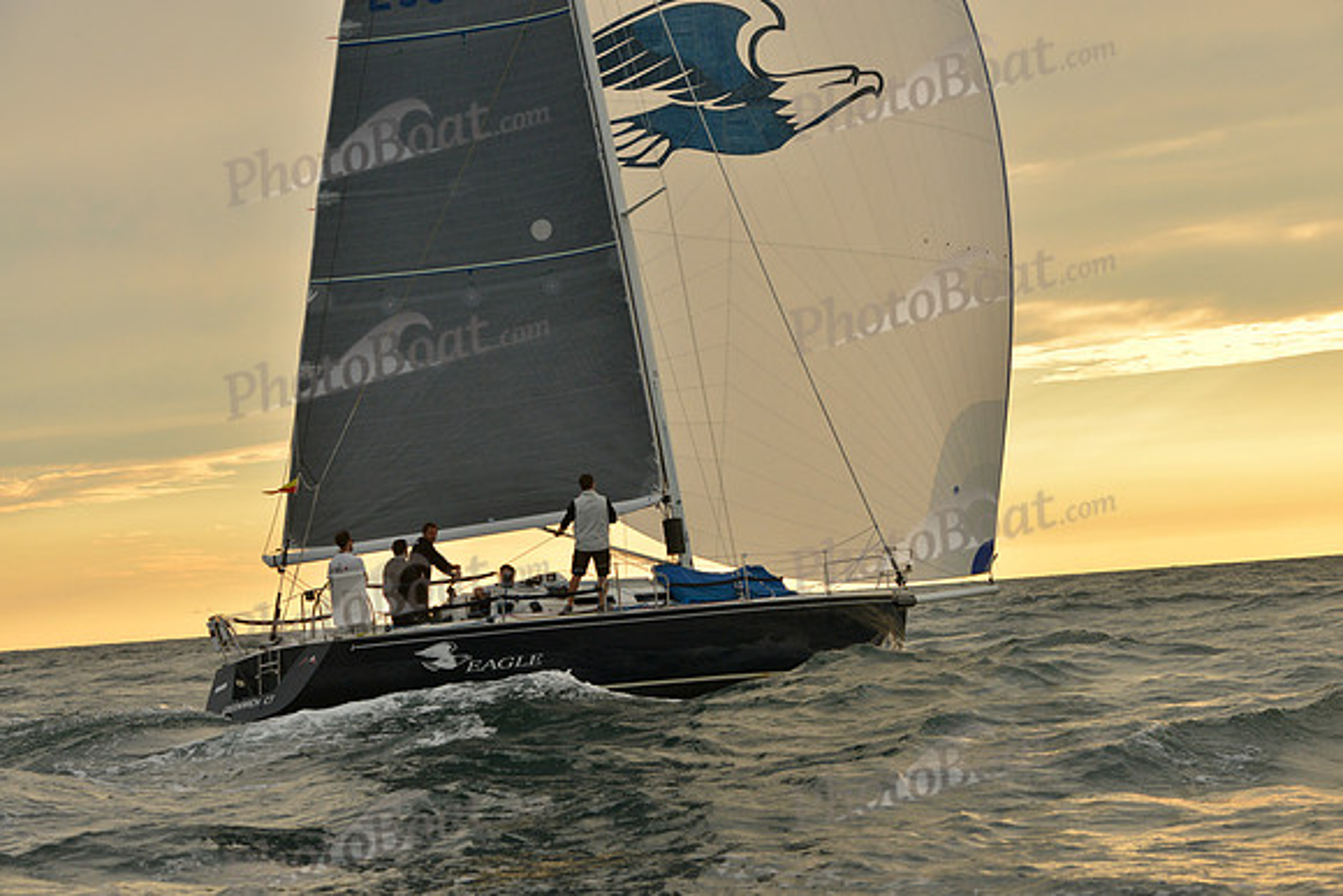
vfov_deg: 19.5
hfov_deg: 28.8
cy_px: 448
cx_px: 672
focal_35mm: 70
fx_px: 2612
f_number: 9
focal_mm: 70
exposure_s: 1/500
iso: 800
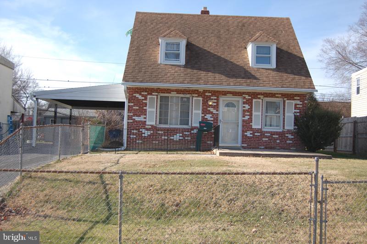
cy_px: 122
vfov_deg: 34.2
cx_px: 184
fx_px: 397
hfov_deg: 49.6
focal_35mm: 39
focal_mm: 26
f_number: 4.2
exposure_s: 1/1250
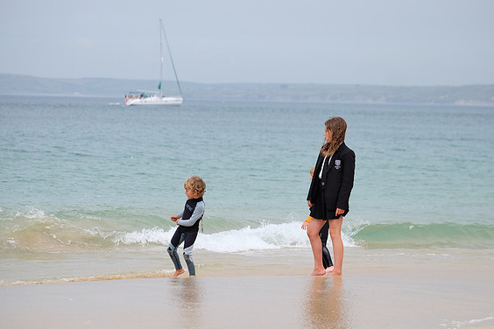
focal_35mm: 147
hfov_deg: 14.0
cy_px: 168
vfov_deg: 9.3
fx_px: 2017
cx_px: 249
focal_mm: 95
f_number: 4.5
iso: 200
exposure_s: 1/1000
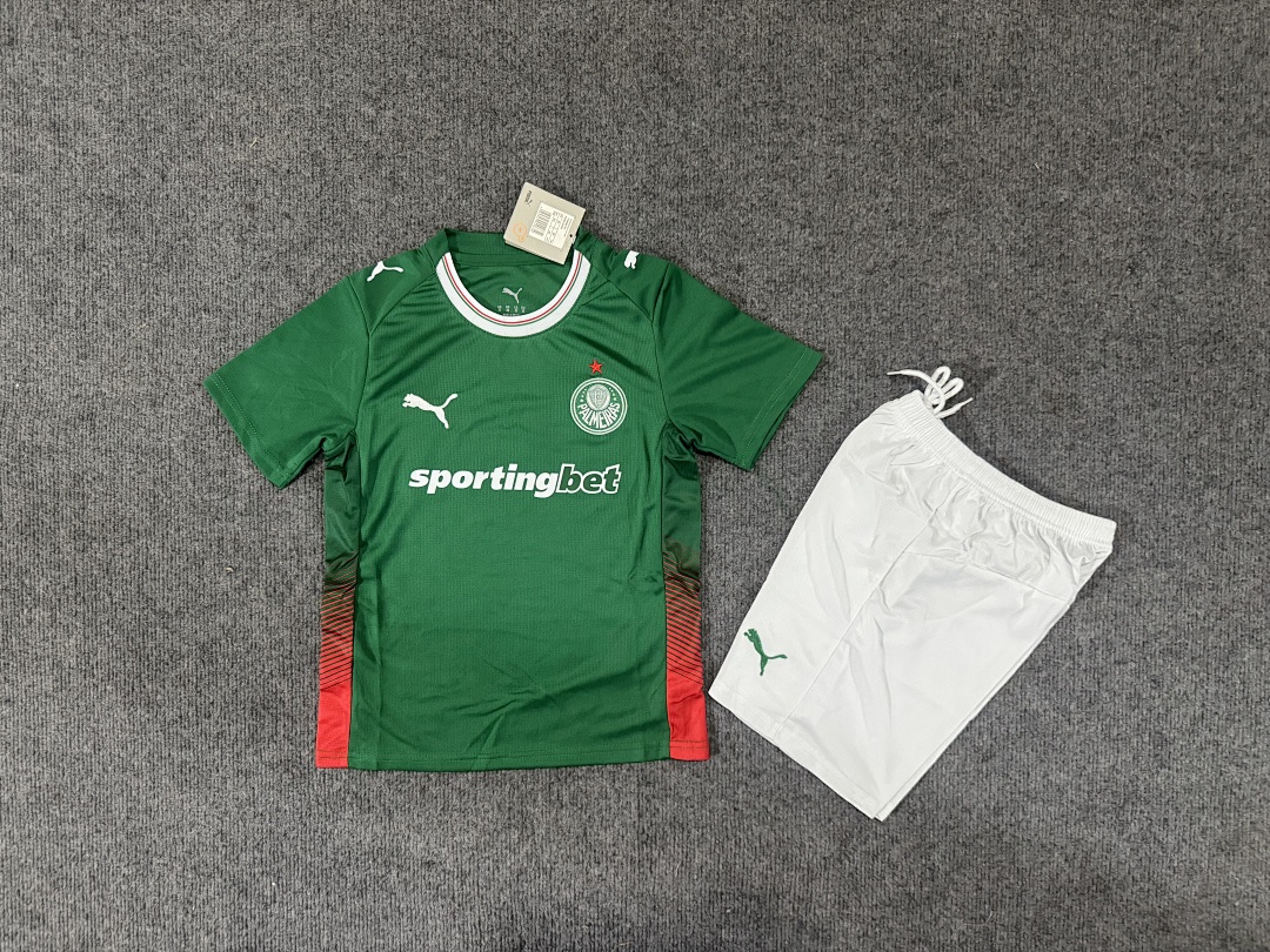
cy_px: 476
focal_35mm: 24
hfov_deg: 71.6
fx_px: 881
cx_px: 635
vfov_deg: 56.8
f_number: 1.78
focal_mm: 6.76
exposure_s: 1/50
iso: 500
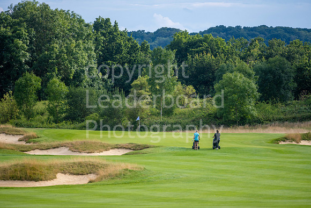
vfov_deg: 4.6
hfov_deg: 6.9
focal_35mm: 300
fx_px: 2592
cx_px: 156
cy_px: 104
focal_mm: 300
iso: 200
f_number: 4
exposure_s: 1/1250
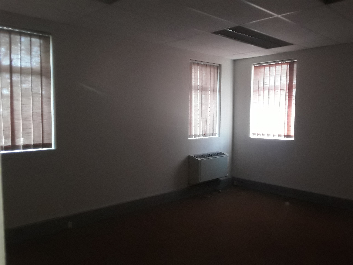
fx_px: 306
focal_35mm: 30
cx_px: 176
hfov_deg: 60.0
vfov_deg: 46.8
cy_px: 132
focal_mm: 2.2
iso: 160
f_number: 1.9
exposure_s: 1/50
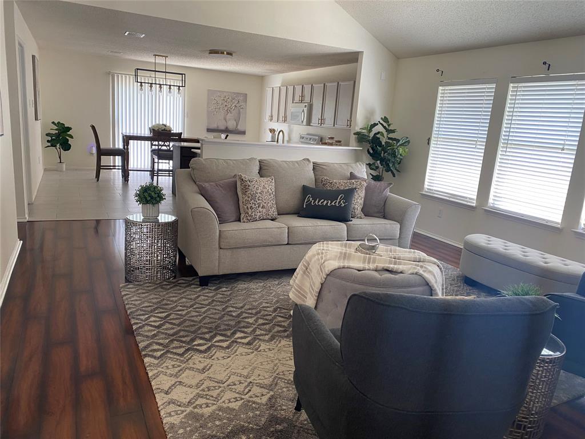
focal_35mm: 26
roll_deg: -4.7
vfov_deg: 53.1
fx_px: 439
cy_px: 220
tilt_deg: -13.8
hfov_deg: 67.3
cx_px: 292
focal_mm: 4.25
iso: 100
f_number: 1.8
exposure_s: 1/60
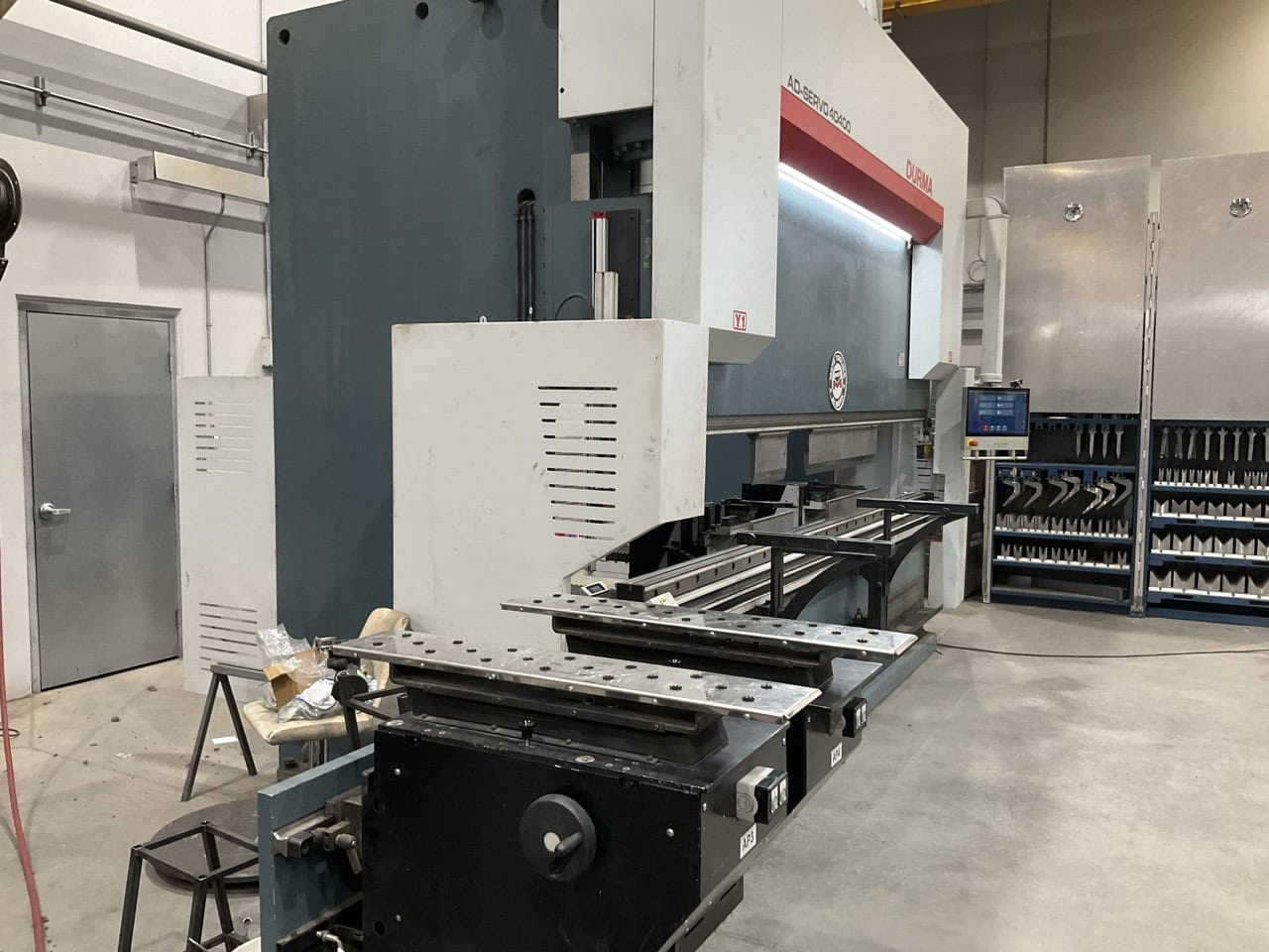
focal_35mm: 29
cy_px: 476
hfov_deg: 61.7
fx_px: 1063
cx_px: 634
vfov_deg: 48.2
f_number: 1.8
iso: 100
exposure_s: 1/60
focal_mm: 3
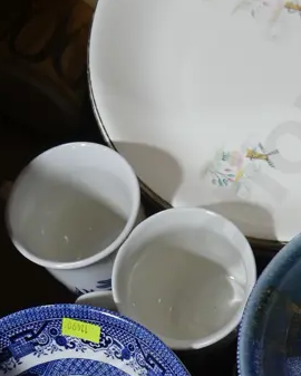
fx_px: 990
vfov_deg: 21.3
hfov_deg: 17.3
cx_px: 191
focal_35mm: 89
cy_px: 280
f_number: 3.6
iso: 200
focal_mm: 15
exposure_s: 1/80
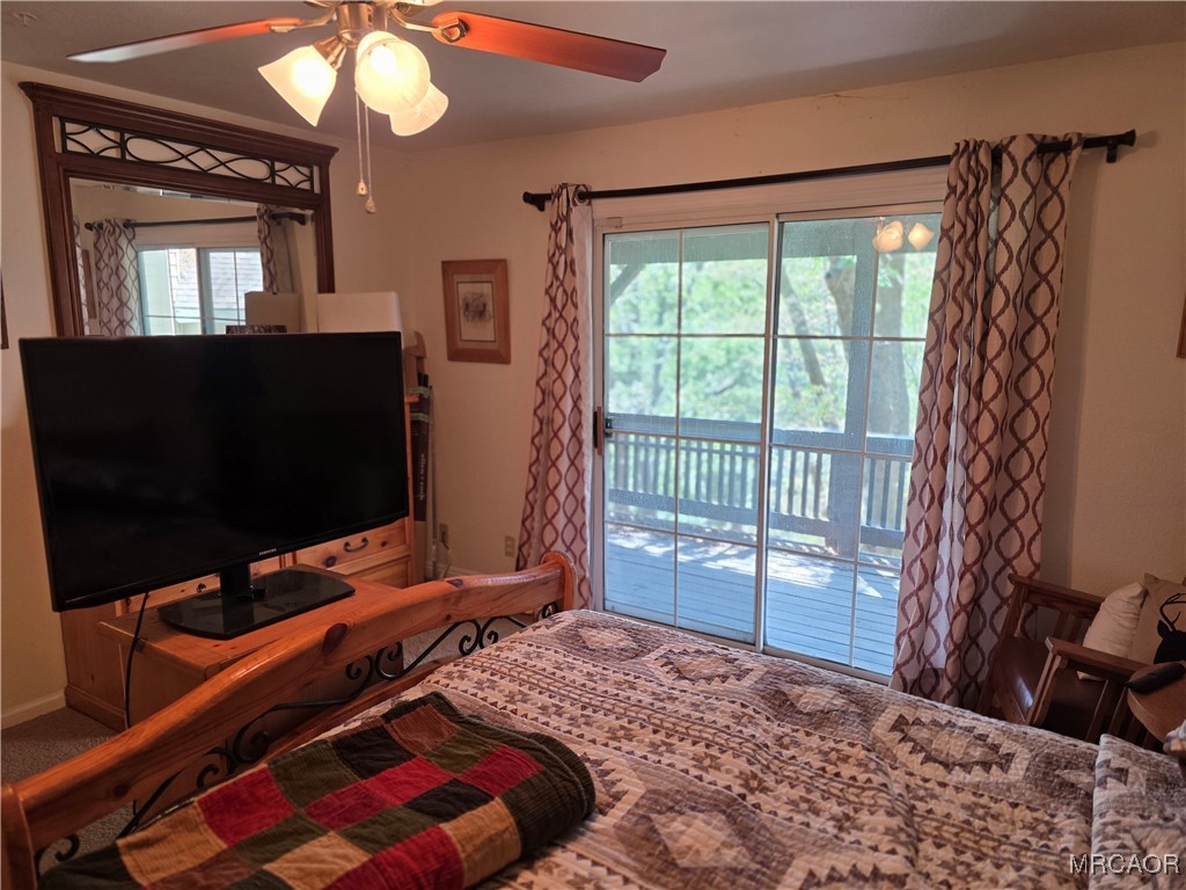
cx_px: 593
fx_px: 788
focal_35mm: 23
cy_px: 445
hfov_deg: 73.9
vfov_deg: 58.9
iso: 250
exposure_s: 1/120
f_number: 1.7
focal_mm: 6.3
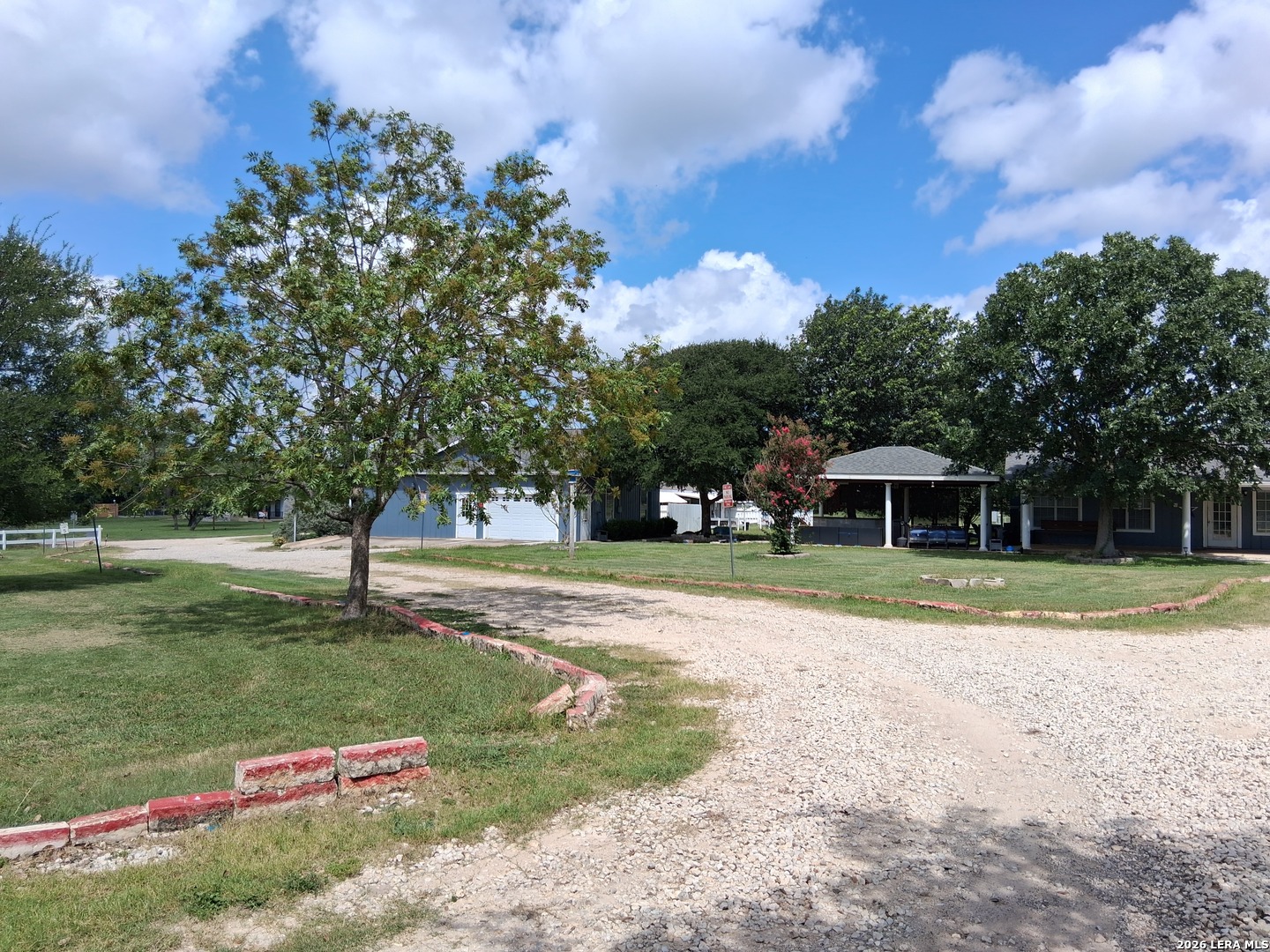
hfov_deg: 67.3
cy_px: 476
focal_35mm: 26
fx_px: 954
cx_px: 635
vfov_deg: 53.1
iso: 25
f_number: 1.8
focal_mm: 3.98
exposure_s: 1/683
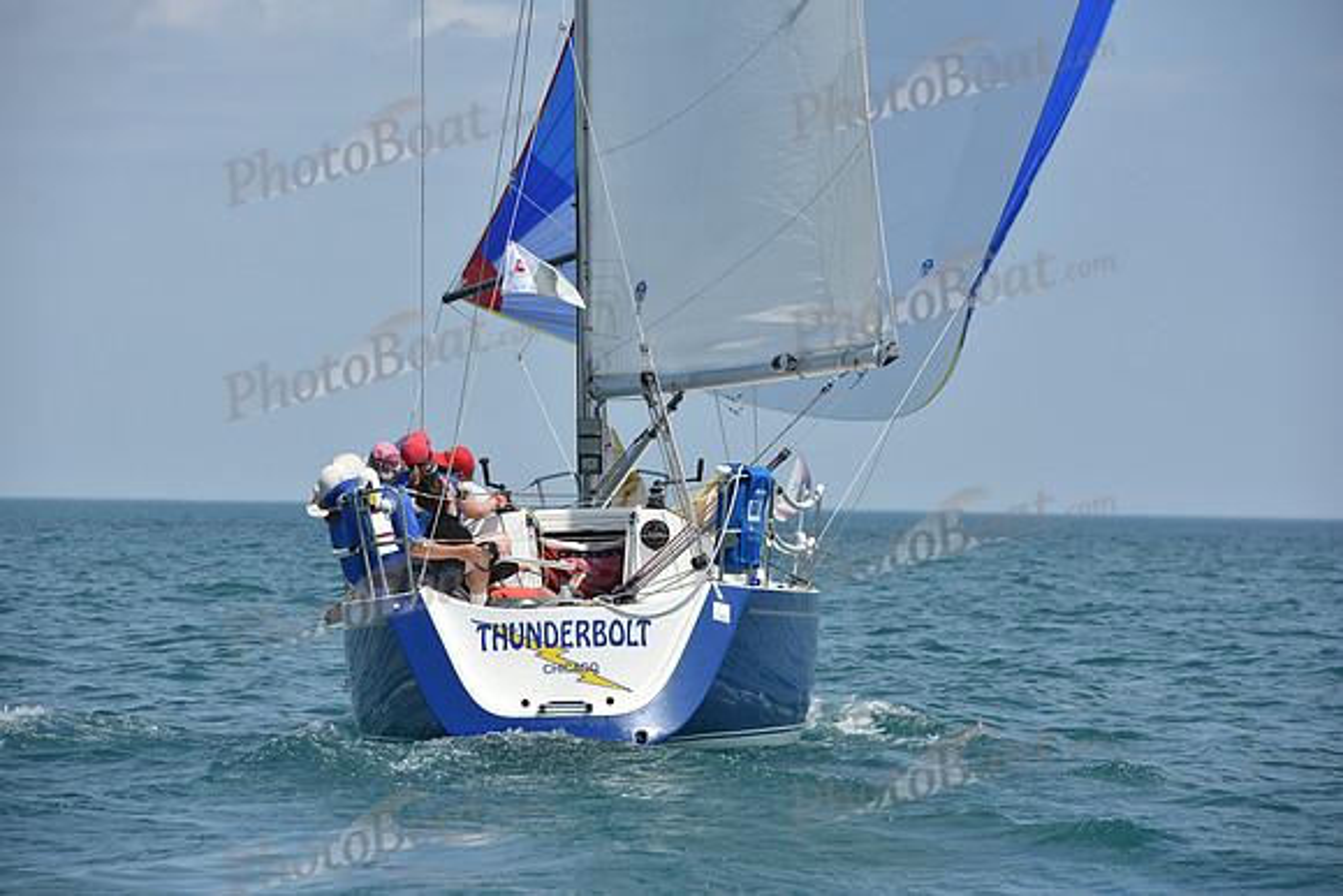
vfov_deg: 6.9
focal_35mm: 200
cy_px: 448
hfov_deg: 10.3
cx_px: 672
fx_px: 7463
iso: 250
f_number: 9
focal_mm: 200
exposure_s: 1/1250
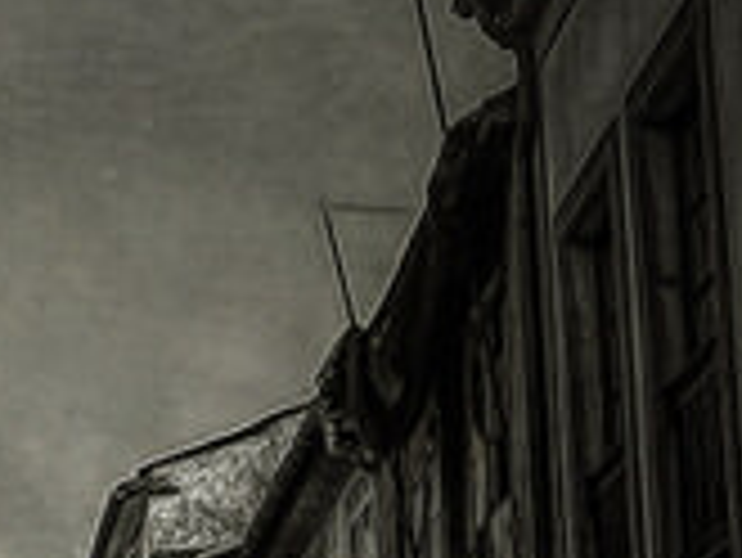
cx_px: -81
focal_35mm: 127
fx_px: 2724
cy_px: 882
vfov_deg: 11.2
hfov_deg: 15.1
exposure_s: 1/180
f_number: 4.8
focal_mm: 5.4
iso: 50
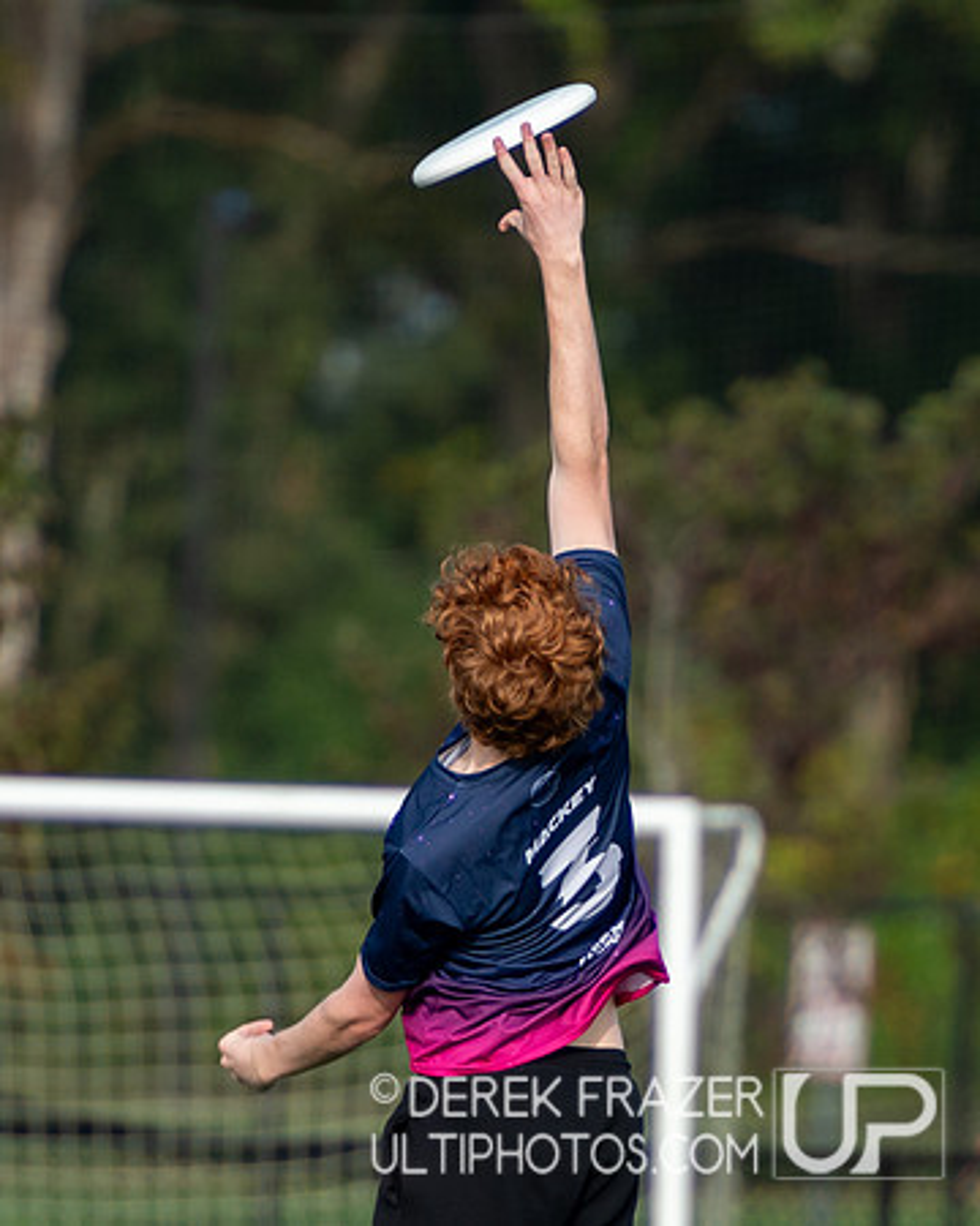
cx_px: 435
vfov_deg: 1.9
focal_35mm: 1037
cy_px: 922
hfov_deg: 1.5
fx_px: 37605
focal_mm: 400
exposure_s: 1/1250
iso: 450
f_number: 5.6
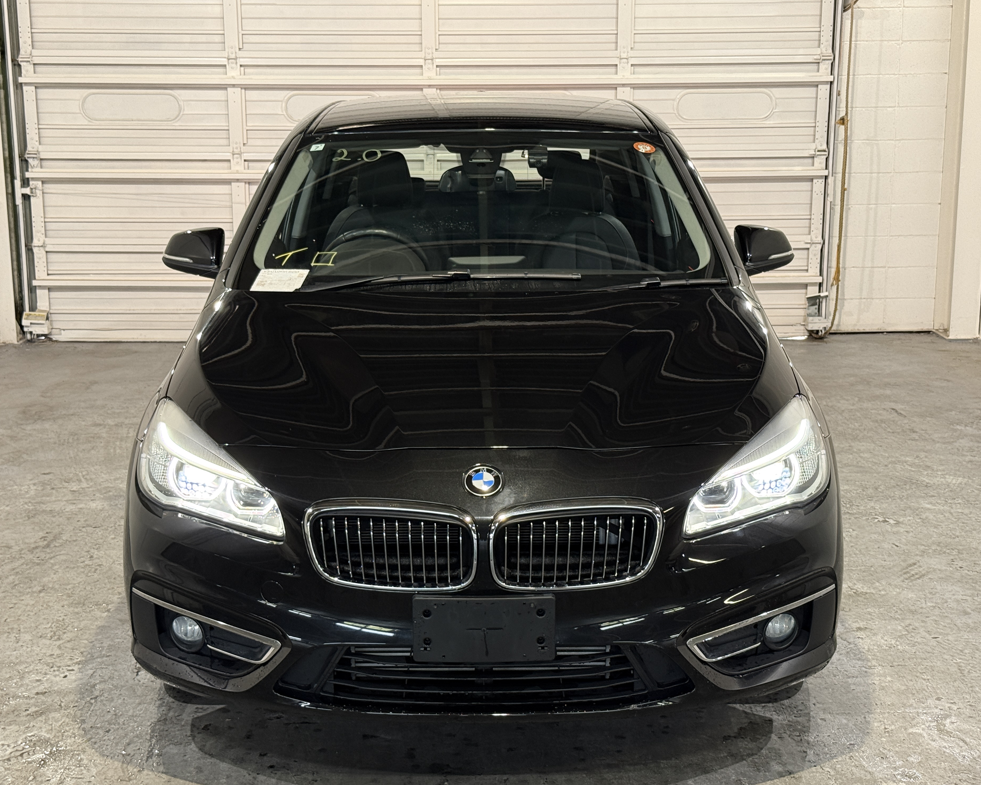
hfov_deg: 36.7
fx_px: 1481
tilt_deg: -11.5
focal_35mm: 51
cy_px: 388
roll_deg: -0.5
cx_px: 480
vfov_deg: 29.7
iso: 250
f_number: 1.78
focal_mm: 6.76
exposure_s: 1/40
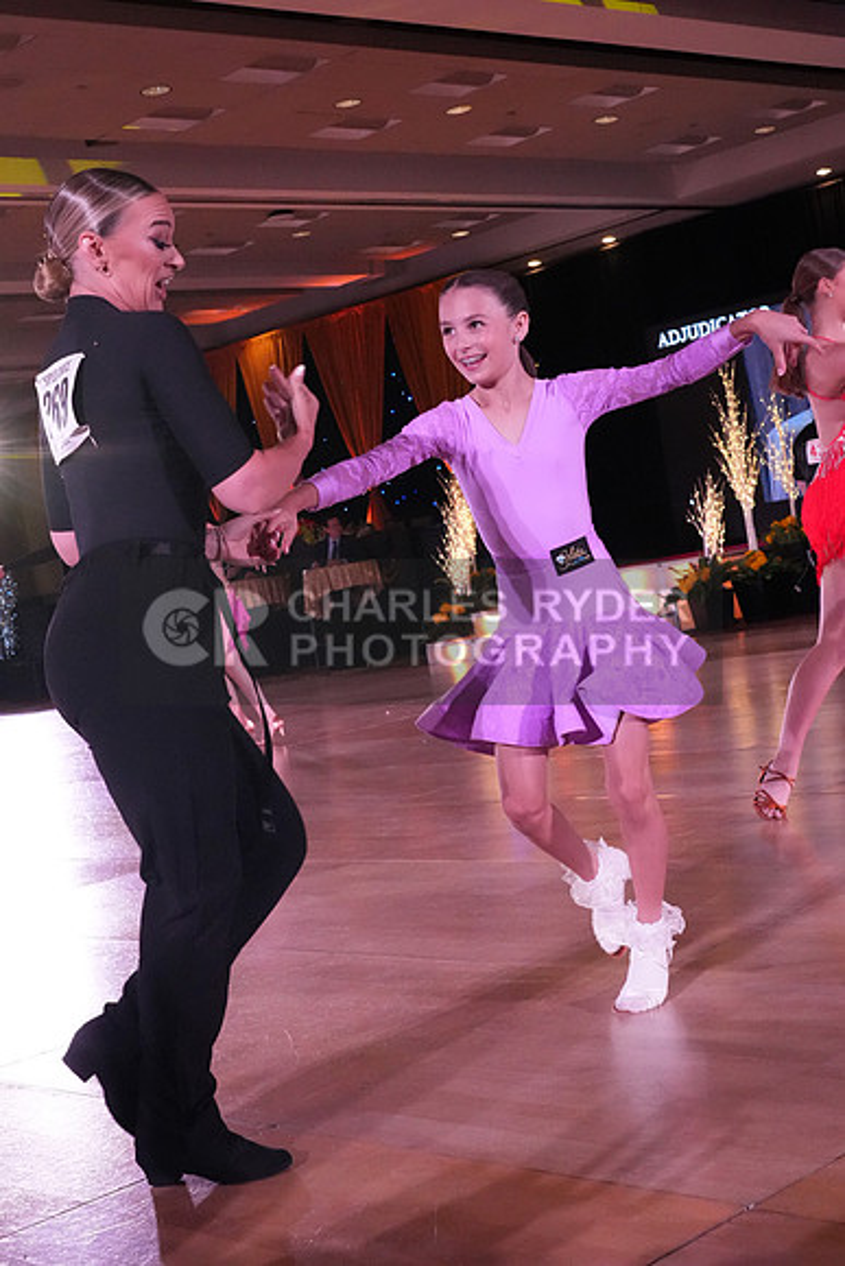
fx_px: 1794
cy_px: 633
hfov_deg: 26.5
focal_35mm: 51
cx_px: 422
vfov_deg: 38.9
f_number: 7.1
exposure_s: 1/400
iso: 8000
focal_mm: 34
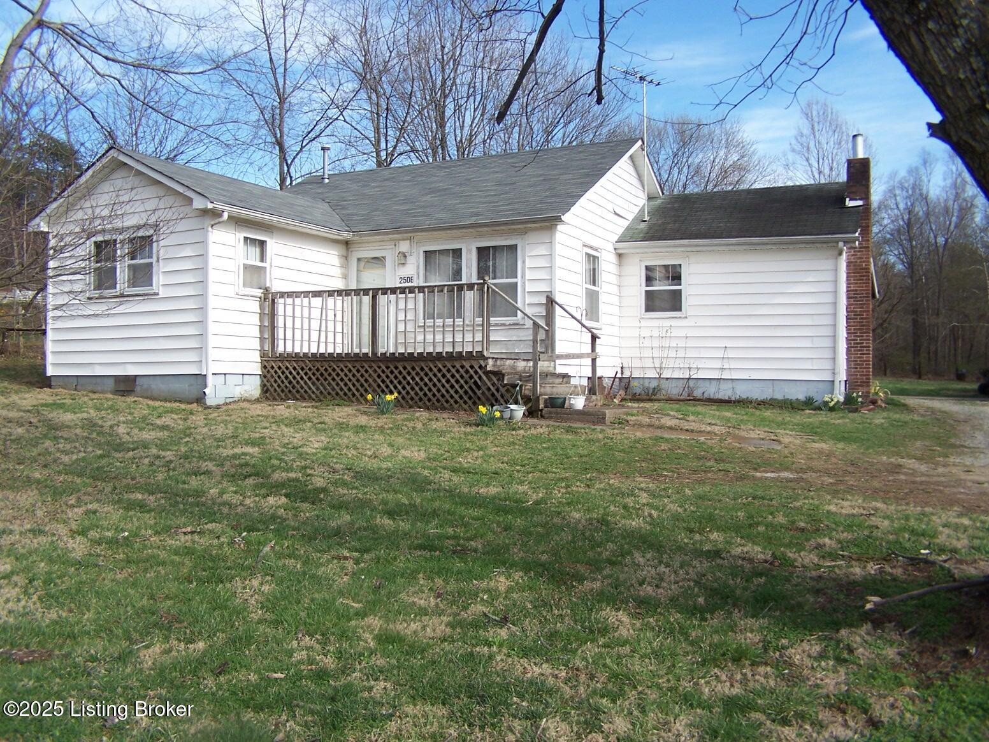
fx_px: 1229
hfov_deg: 43.9
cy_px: 371
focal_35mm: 43
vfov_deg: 33.6
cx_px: 494
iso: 80
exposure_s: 1/500
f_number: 2.9
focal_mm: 7.1
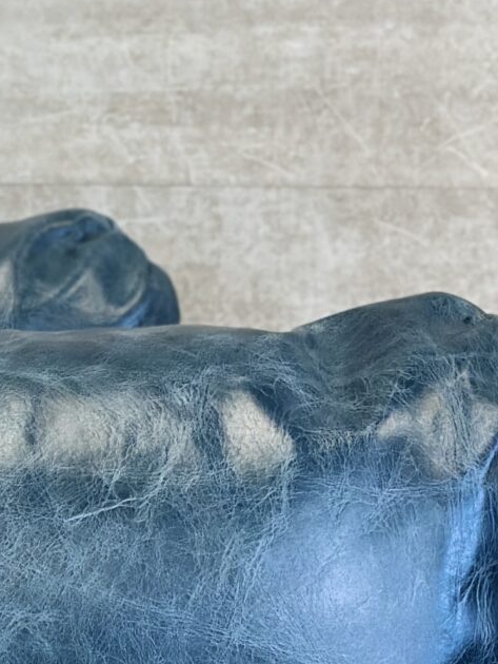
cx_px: -396
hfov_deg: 7.4
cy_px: 427
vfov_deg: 10.1
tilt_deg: -11.2
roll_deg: -0.4
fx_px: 3738
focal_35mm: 195
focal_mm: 6.86
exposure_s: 1/120
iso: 100
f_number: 1.78
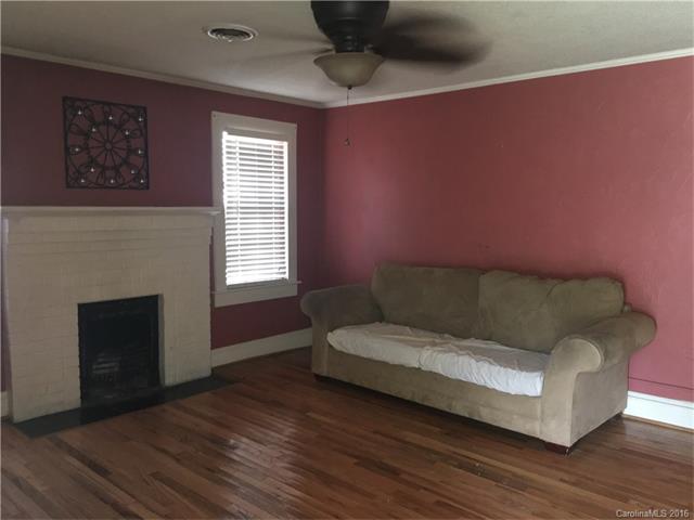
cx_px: 347
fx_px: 581
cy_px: 260
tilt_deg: -4.5
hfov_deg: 61.7
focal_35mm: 29
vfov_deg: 48.2
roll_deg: -0.3
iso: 160
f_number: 2.2
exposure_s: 1/17
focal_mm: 4.15
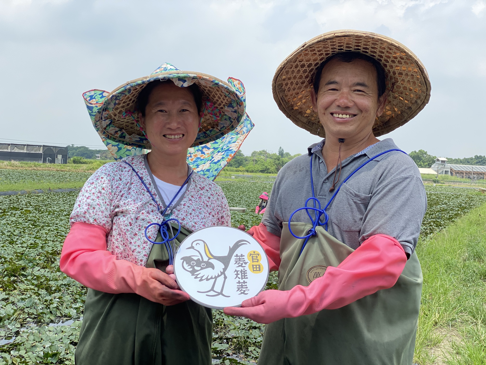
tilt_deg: -1.0
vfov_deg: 28.0
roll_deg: -3.4
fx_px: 730
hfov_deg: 36.8
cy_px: 182
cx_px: 243
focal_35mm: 52
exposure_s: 1/773
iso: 20
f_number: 2
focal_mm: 6
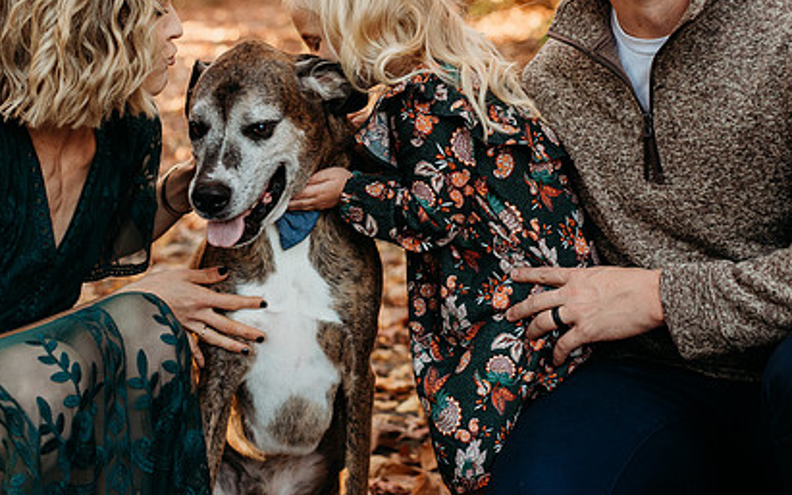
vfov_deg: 18.0
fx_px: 1554
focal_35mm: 72
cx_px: 316
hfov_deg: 28.5
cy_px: 128
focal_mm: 50
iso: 800
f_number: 2.8
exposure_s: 1/160
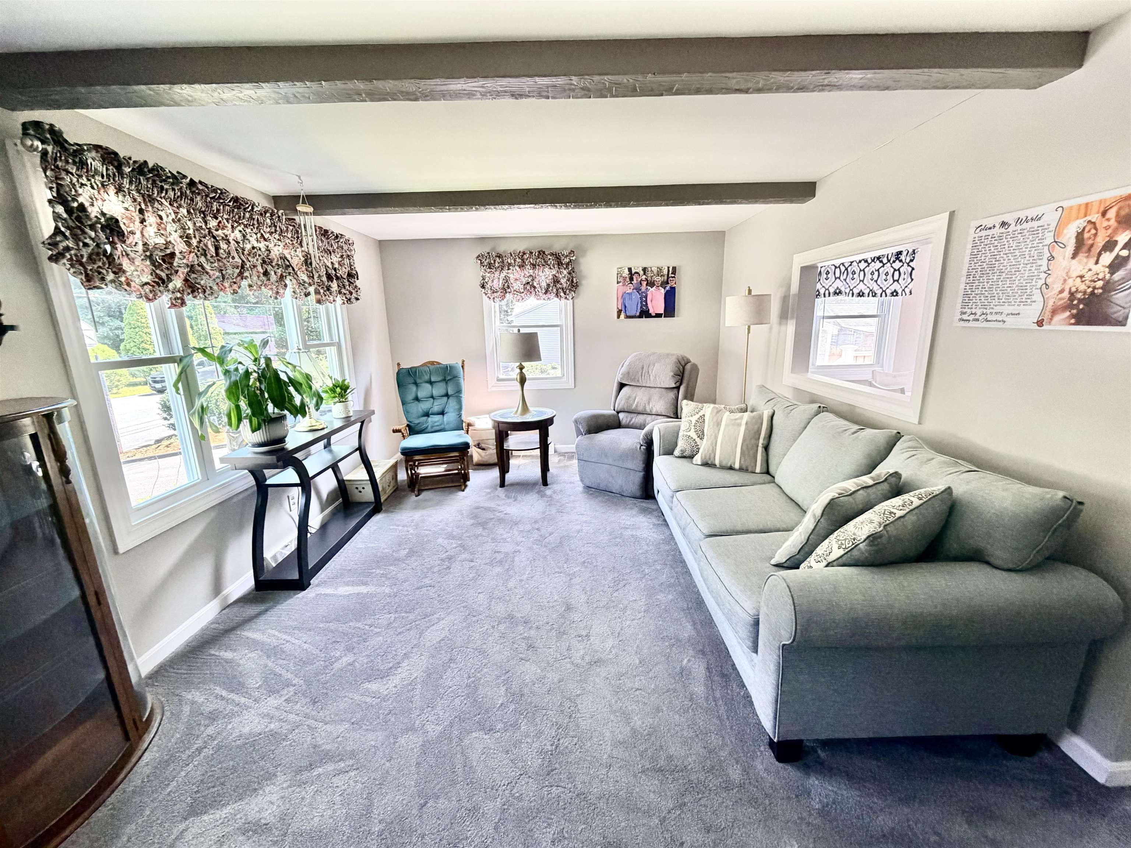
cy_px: 424
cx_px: 566
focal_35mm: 14
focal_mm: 2.22
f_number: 2.2
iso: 320
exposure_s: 1/121
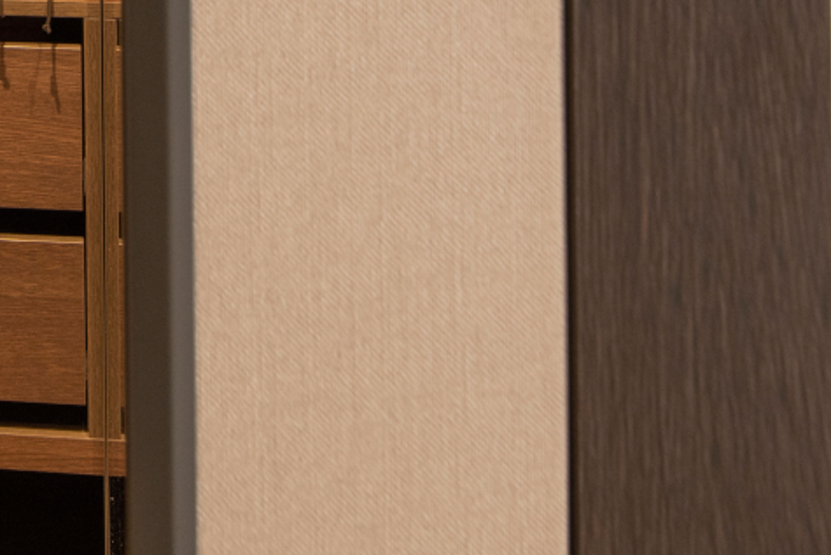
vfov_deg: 17.1
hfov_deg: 22.8
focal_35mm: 80
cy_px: 225
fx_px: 1847
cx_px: -224
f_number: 11
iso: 400
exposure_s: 1/2
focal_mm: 19
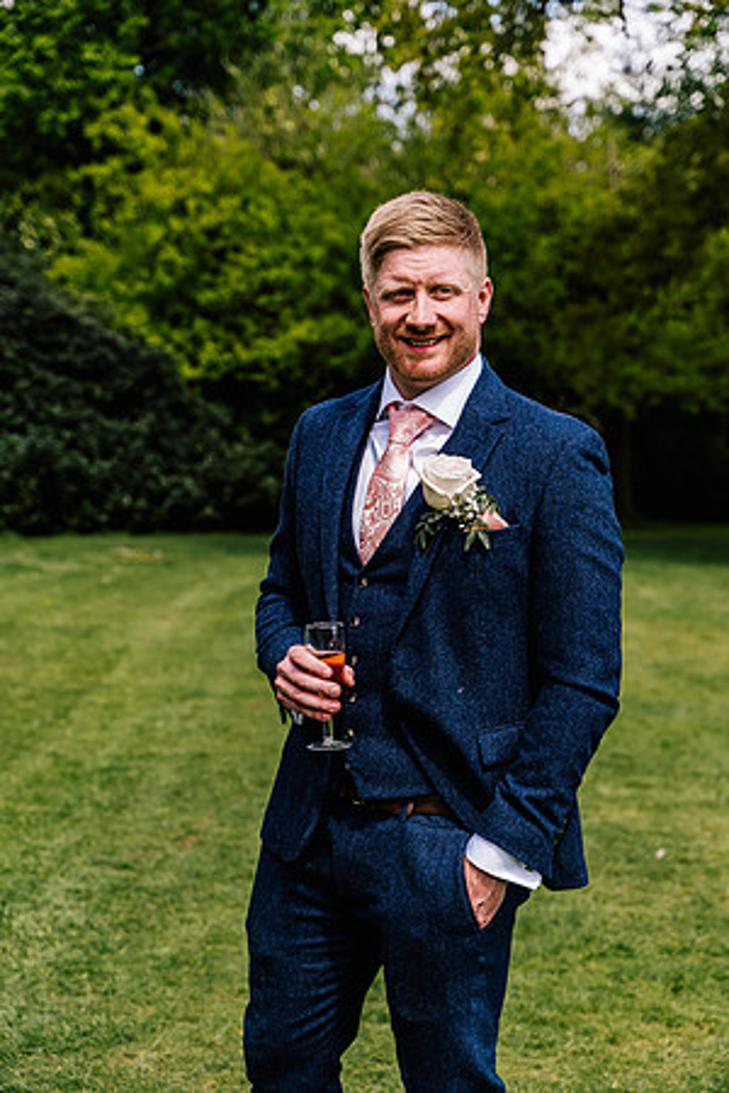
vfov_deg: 30.5
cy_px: 546
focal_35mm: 66
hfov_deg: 20.6
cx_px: 364
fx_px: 2005
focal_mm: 66
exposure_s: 1/400
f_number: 4.5
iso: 160
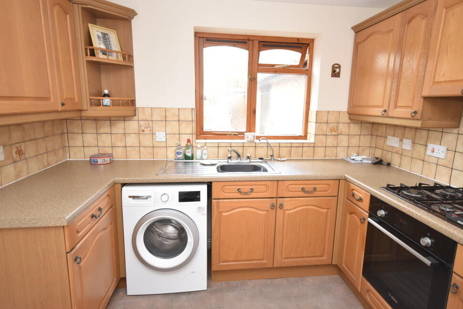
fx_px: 264
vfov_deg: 60.6
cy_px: 149
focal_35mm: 21
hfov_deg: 82.5
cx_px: 241
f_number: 4.5
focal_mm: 13
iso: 1400
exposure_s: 1/125
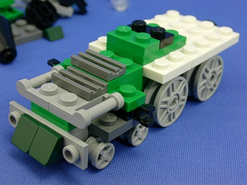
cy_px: 92
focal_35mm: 67
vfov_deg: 21.9
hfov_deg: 29.0
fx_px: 478
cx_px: 124
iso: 70
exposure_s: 1/14.6
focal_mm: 10.2
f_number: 3.6
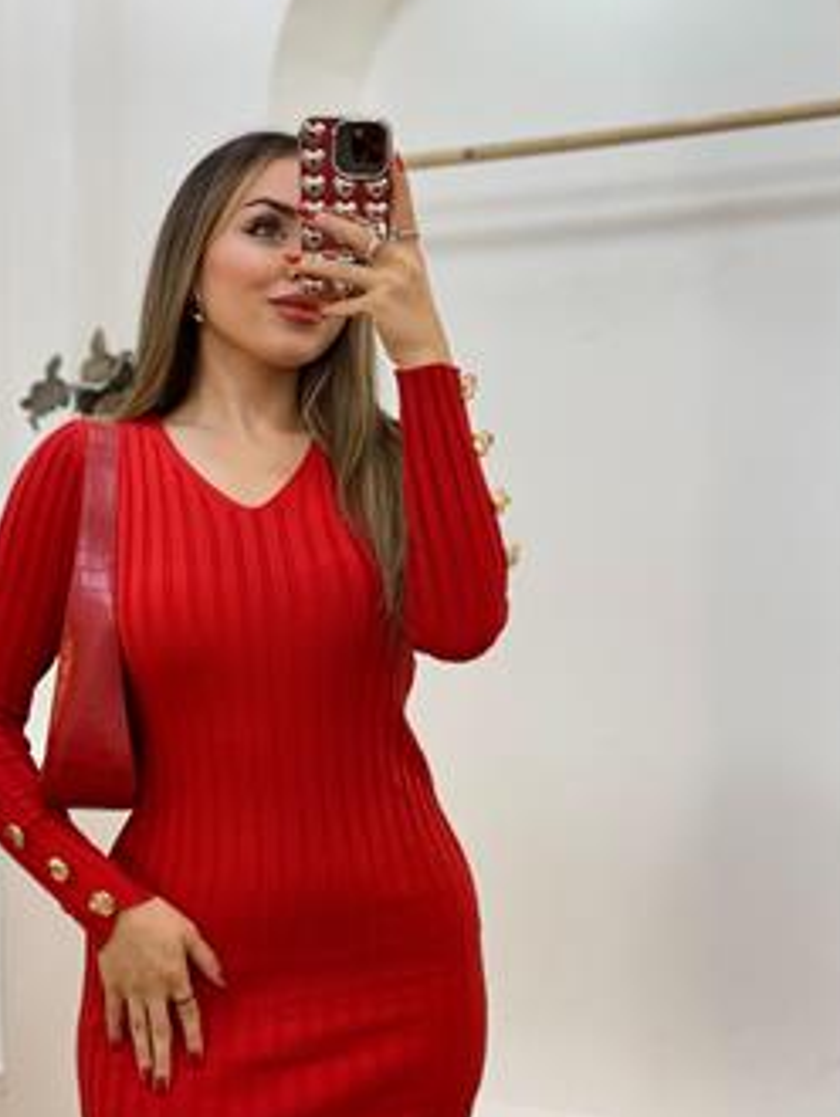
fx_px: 2100
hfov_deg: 22.6
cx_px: 332
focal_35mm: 65
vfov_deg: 29.8
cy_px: 641
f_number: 2
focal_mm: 6
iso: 100
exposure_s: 1/100
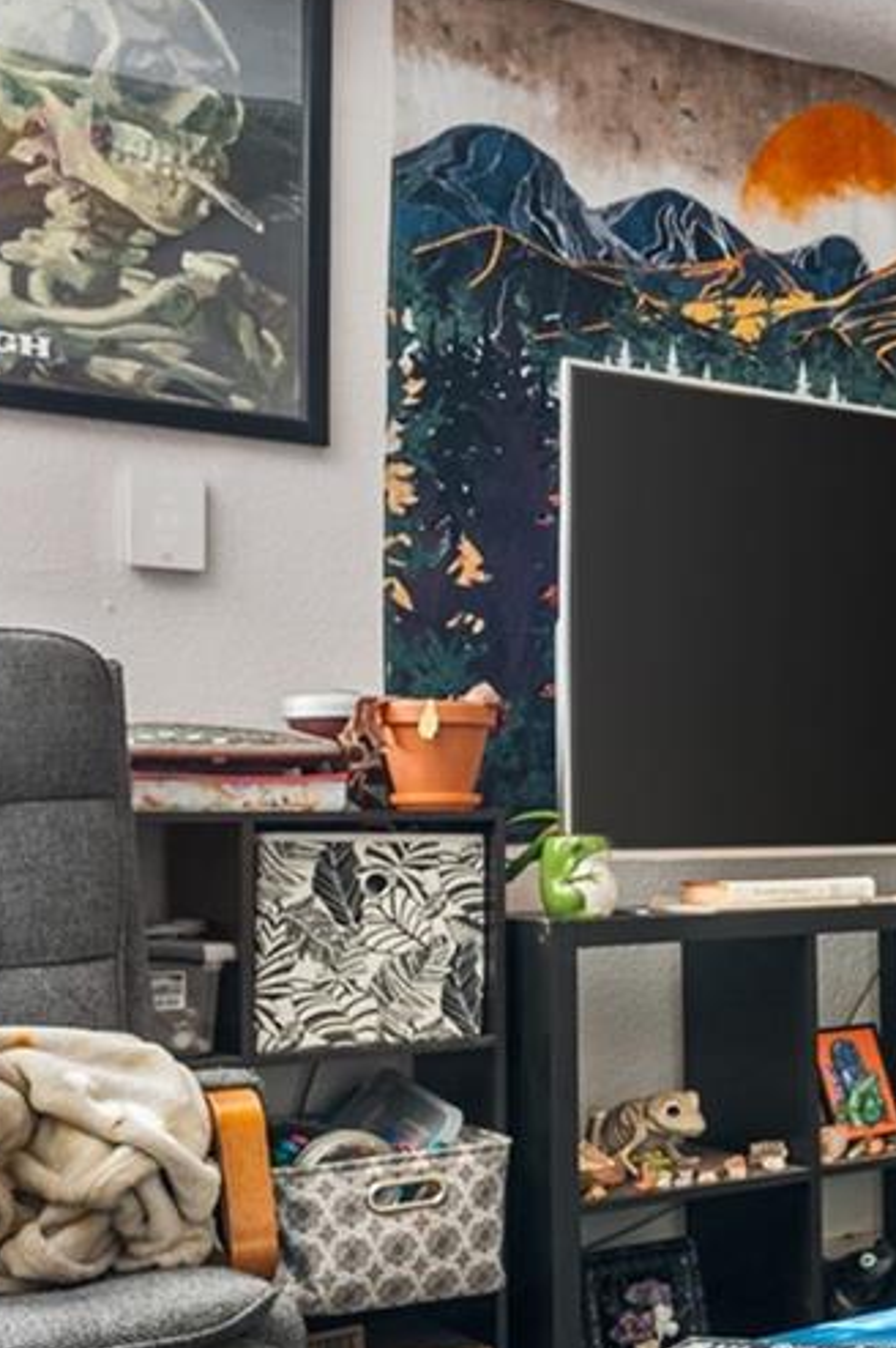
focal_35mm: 52
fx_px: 1944
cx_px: 1401
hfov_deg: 21.2
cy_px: 767
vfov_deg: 38.1
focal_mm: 16
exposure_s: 1/50
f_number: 8
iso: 200
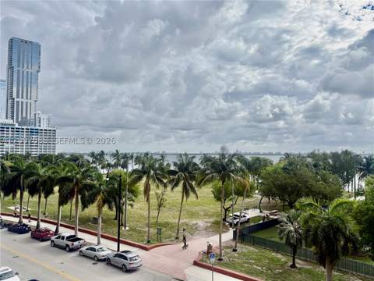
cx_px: 187
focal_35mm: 26
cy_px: 140
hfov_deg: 67.3
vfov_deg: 53.1
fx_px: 281
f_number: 1.6
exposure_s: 1/5348
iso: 50
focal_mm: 5.96
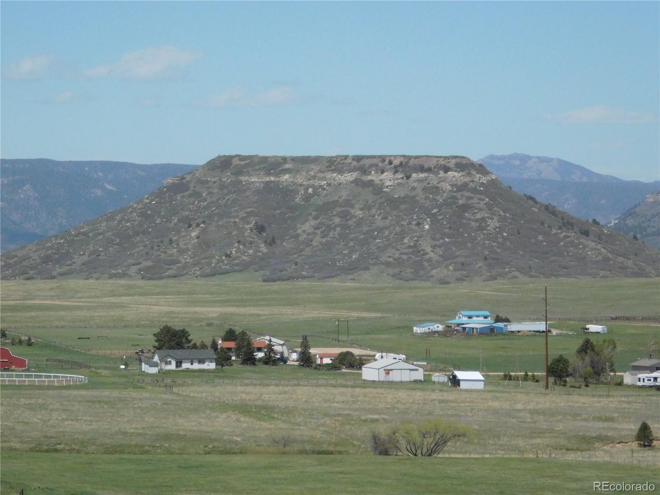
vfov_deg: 8.7
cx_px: 330
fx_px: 3241
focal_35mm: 170
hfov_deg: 11.6
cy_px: 248
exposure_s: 1/1250
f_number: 10.6
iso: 800
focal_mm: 30.1
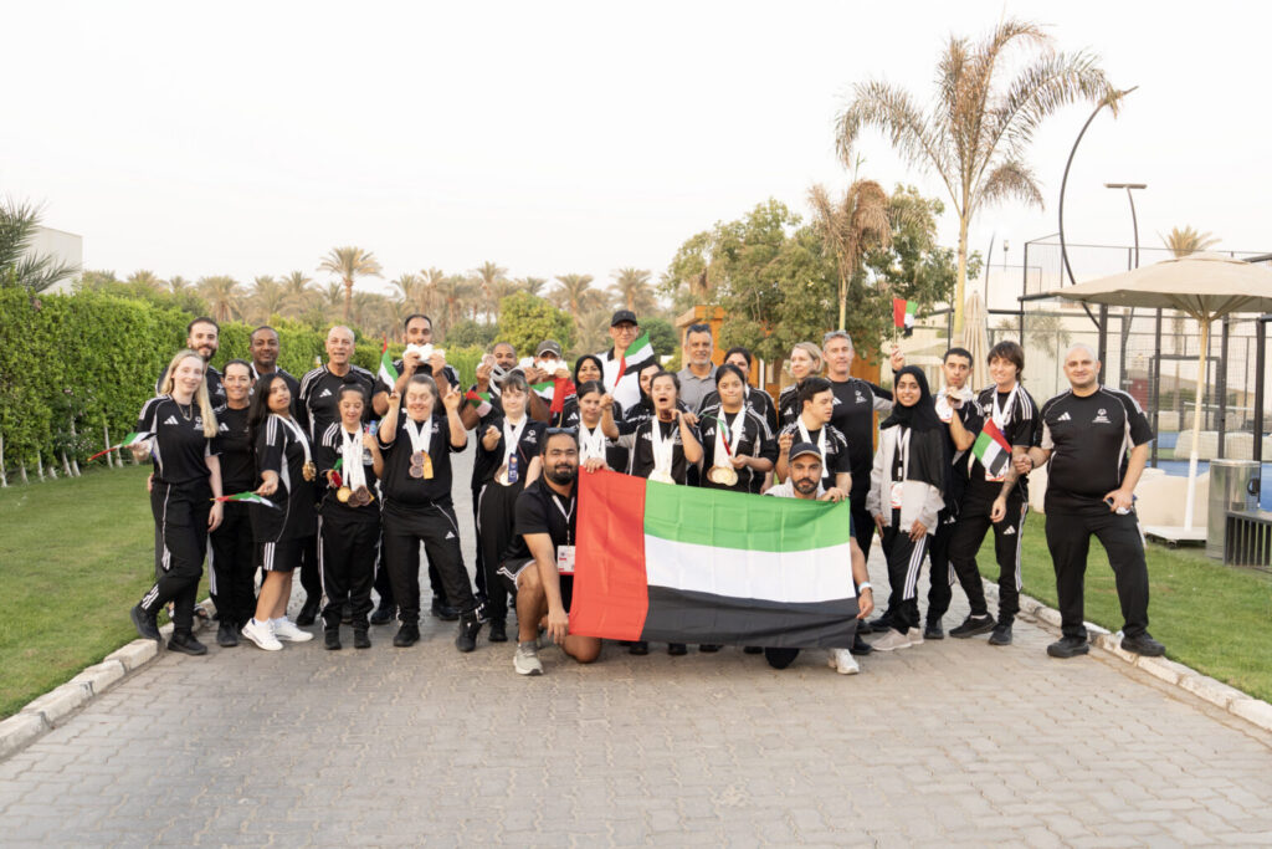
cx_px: 636
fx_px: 1272
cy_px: 424
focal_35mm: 36
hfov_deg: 53.1
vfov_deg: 36.9
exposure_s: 1/250
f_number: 2.8
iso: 640
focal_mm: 24
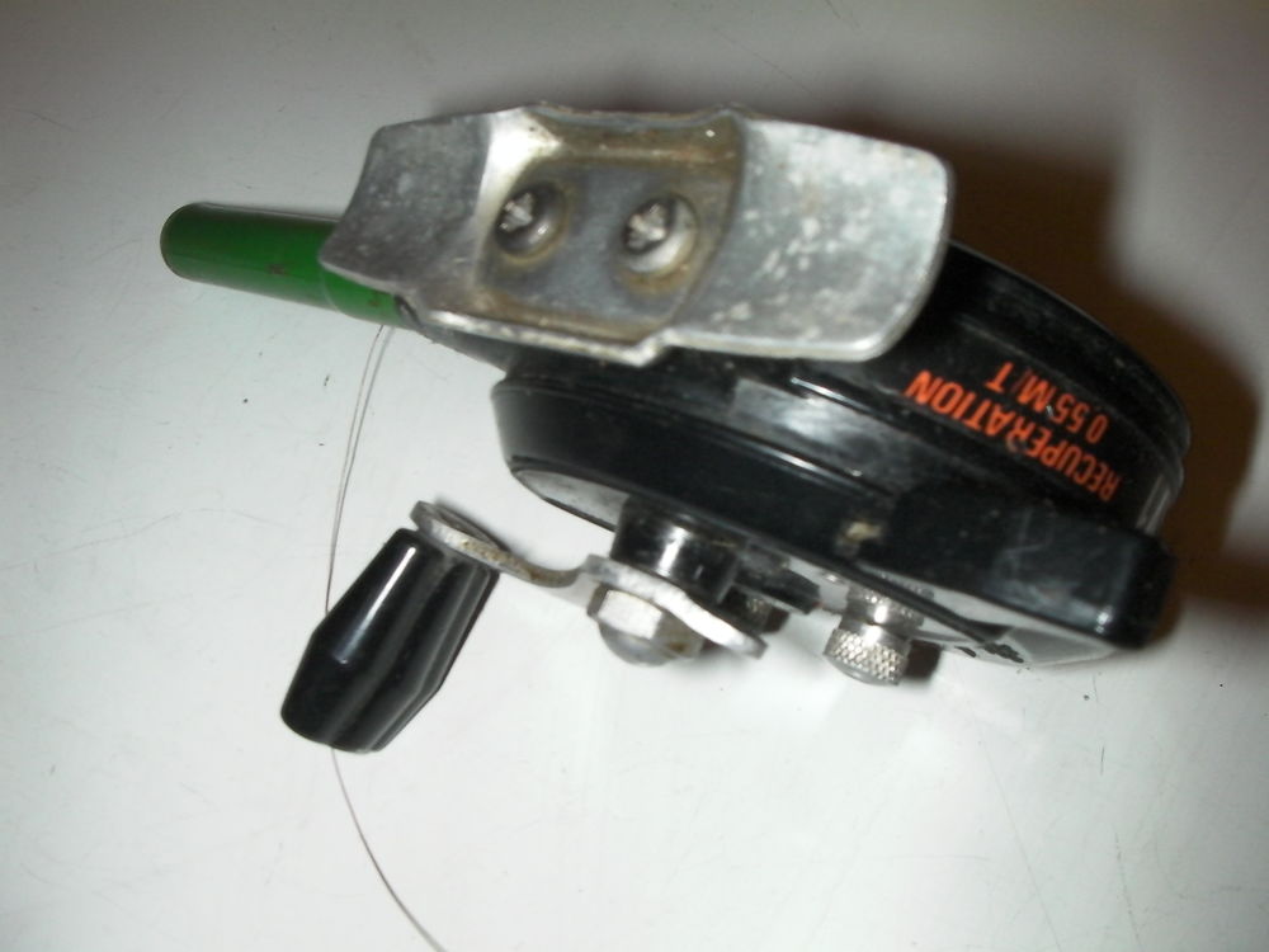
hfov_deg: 49.0
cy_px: 476
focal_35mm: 38
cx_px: 634
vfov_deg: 37.7
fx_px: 1393
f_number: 5.6
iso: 200
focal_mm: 6.3
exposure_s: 1/30
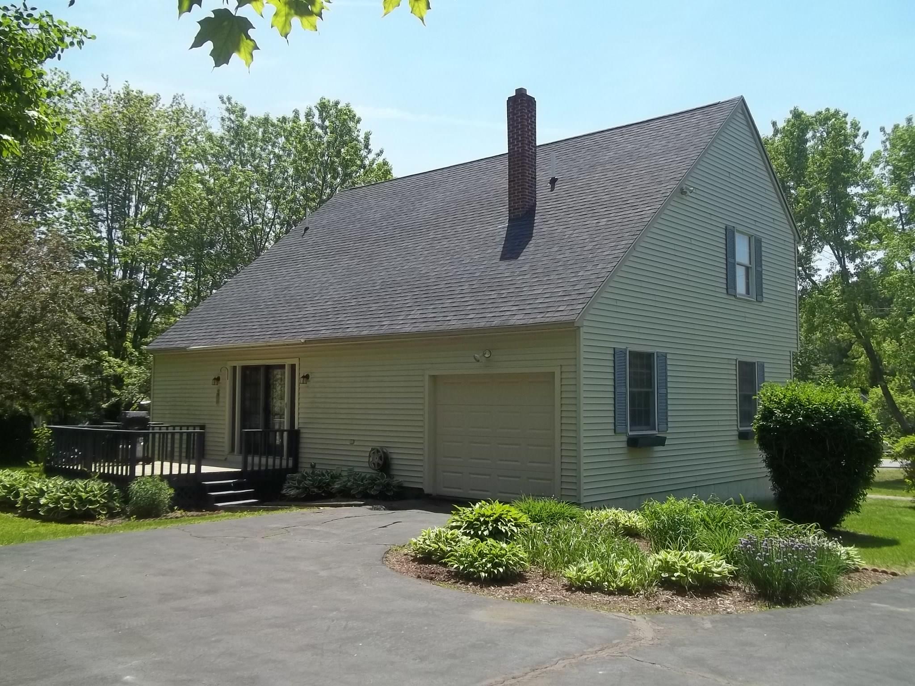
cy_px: 343
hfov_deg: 56.8
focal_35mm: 32
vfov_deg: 44.2
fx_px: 846
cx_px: 458
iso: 64
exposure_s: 1/125
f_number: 8.8
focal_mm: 5.7
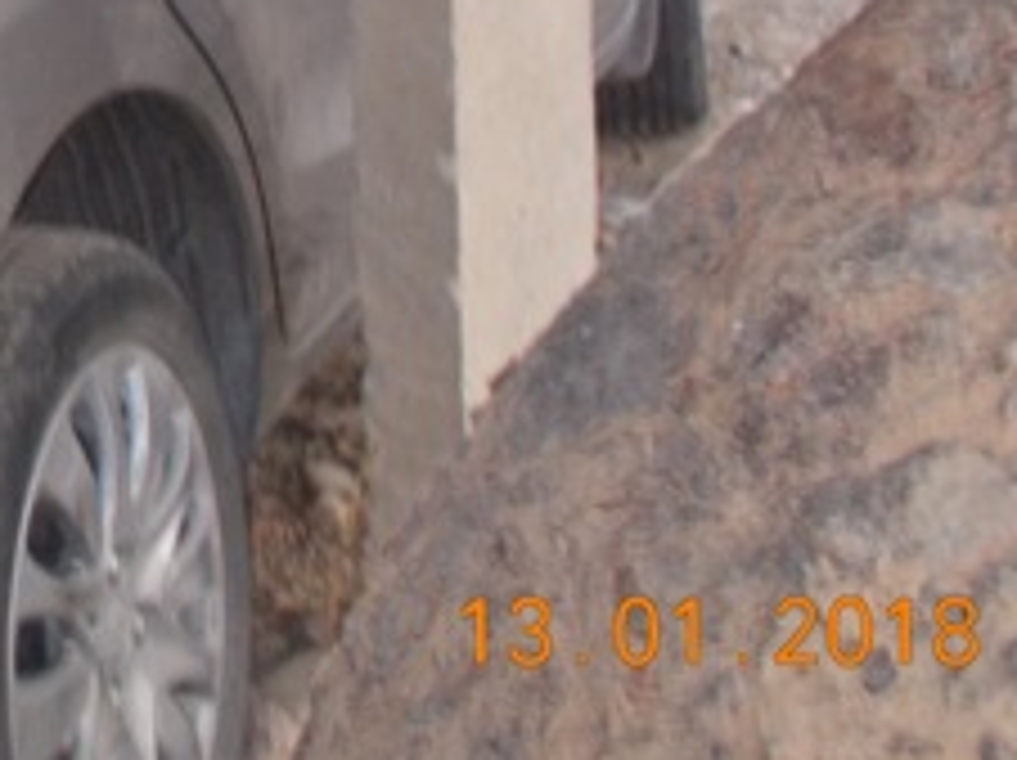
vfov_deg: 16.5
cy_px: -193
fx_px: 2495
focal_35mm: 85
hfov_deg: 20.9
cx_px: -315
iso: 160
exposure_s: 1/25
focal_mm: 5.3
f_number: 3.4
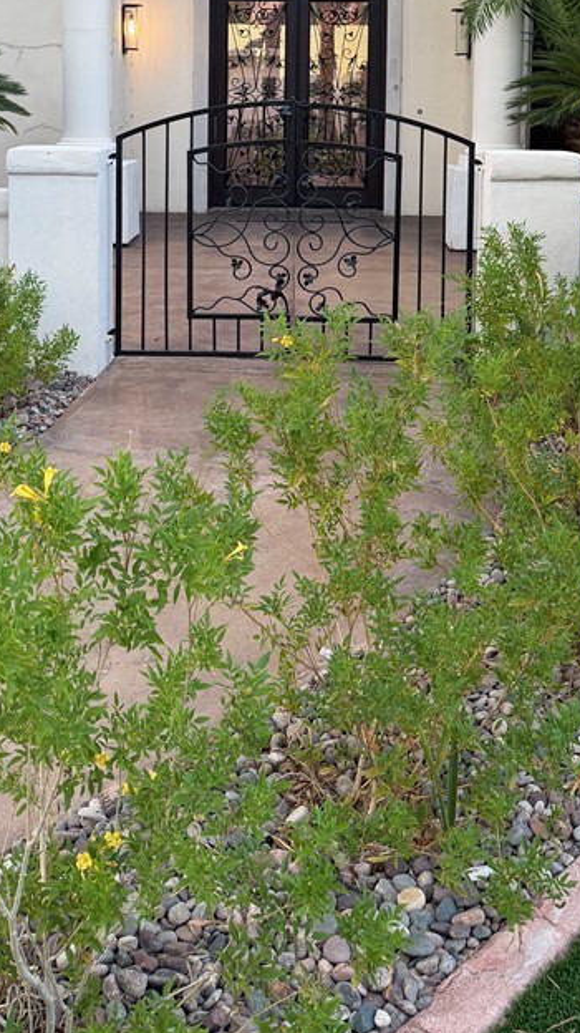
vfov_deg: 44.8
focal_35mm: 43
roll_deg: -1.2
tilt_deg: -3.6
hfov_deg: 27.7
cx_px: 282
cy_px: 191
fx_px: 1177
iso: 100
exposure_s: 1/189
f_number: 1.78
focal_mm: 6.76
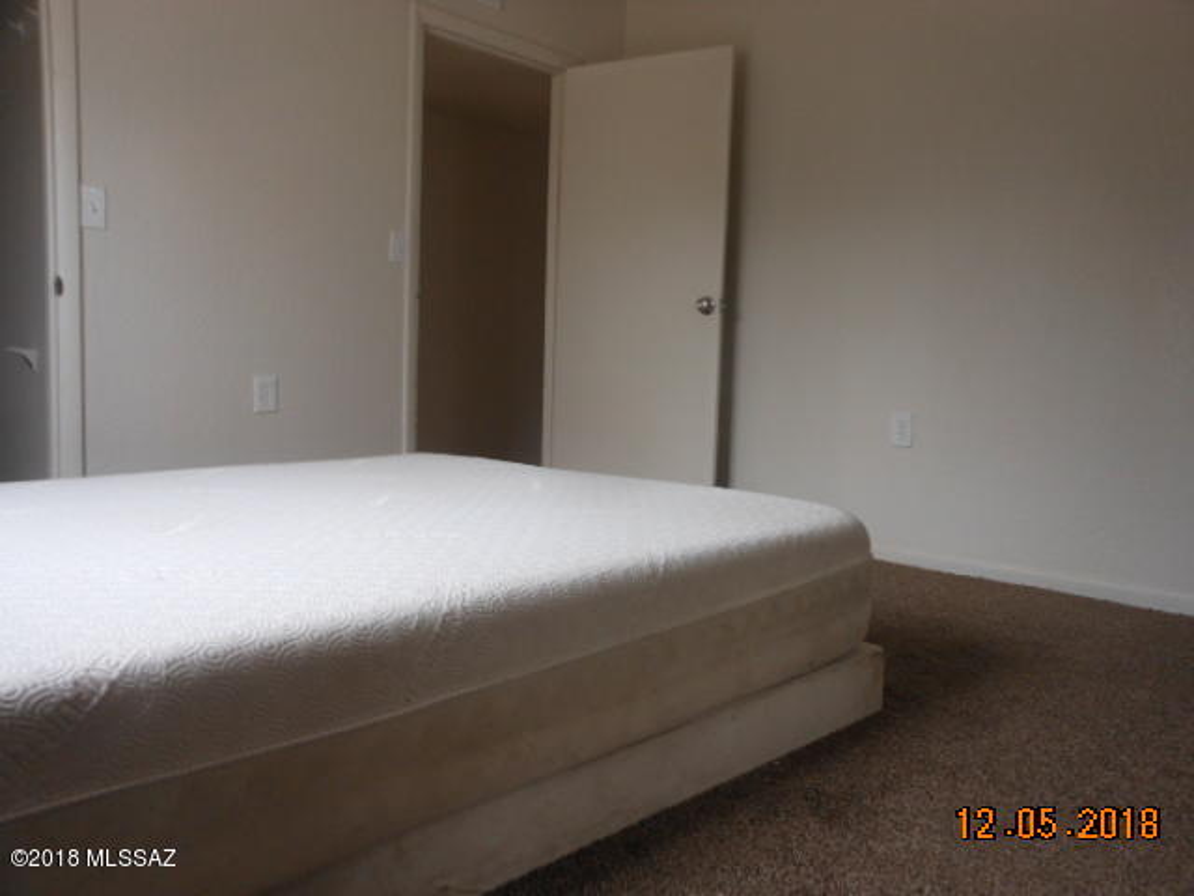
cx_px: 597
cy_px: 448
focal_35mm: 28
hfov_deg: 63.4
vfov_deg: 49.7
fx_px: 966
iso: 125
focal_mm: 5
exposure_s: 1/30
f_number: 3.7
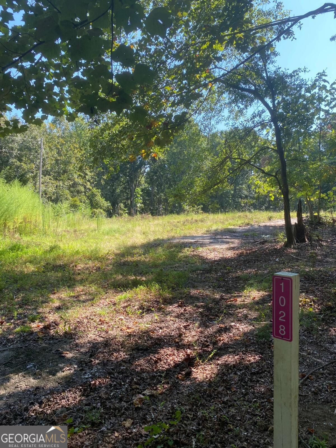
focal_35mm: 26
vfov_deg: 67.3
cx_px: 168
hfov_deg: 53.1
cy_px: 224
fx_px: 336
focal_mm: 4.25
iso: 32
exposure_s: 1/412
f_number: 1.8
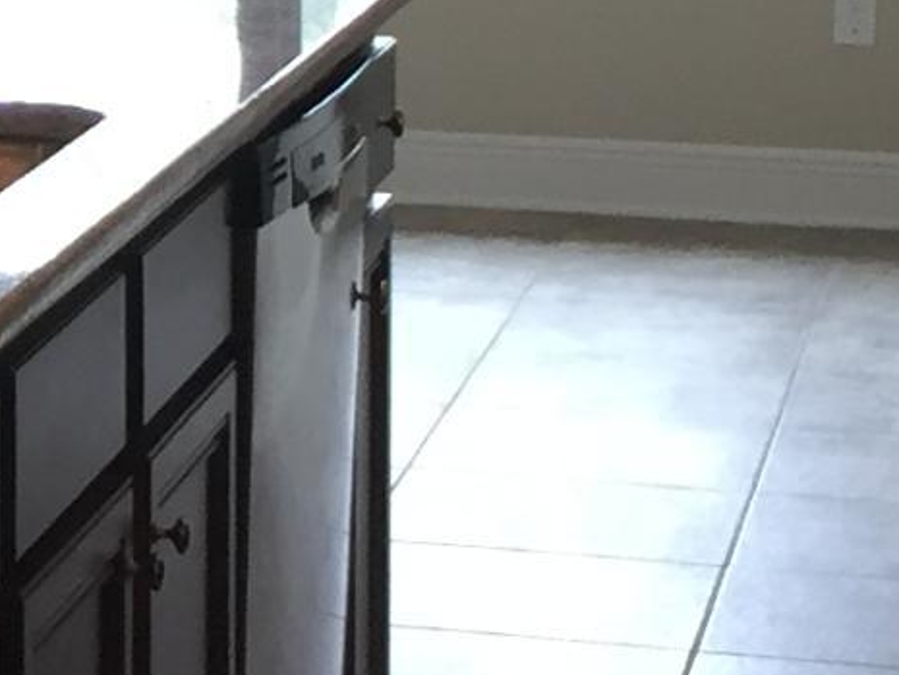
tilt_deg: -4.0
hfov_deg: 10.0
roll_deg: -0.2
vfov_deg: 7.9
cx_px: -740
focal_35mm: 187
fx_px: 4858
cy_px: -91
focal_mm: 4.15
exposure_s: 1/40
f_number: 2.2
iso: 40
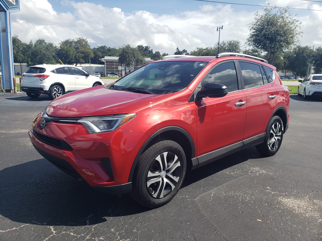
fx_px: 242
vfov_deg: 53.1
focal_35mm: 26
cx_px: 161
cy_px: 120
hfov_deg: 67.3
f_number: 2.4
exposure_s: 1/1255
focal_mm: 4.3
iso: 50
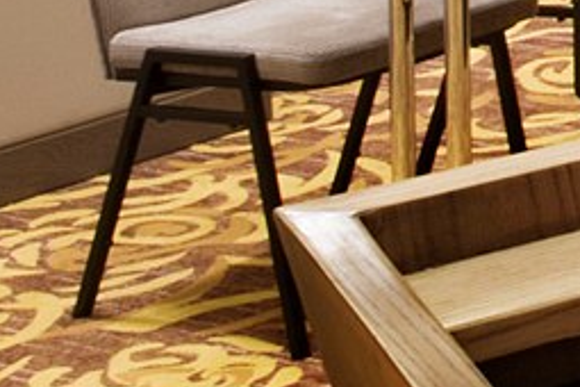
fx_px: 2755
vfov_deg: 7.5
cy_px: -567
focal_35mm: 171
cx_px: 1970
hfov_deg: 8.8
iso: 50
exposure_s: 6.6
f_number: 32
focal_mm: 24
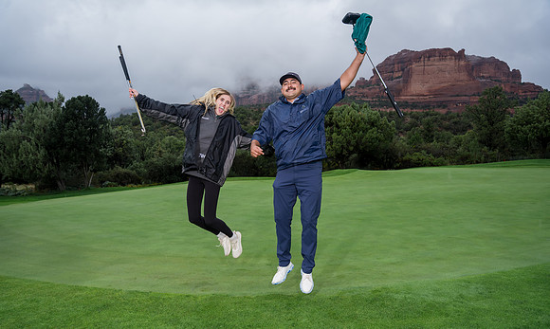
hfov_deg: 73.7
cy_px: 184
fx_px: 367
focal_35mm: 25
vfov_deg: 48.2
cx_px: 275
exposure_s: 1/400
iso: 320
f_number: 5
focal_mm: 24
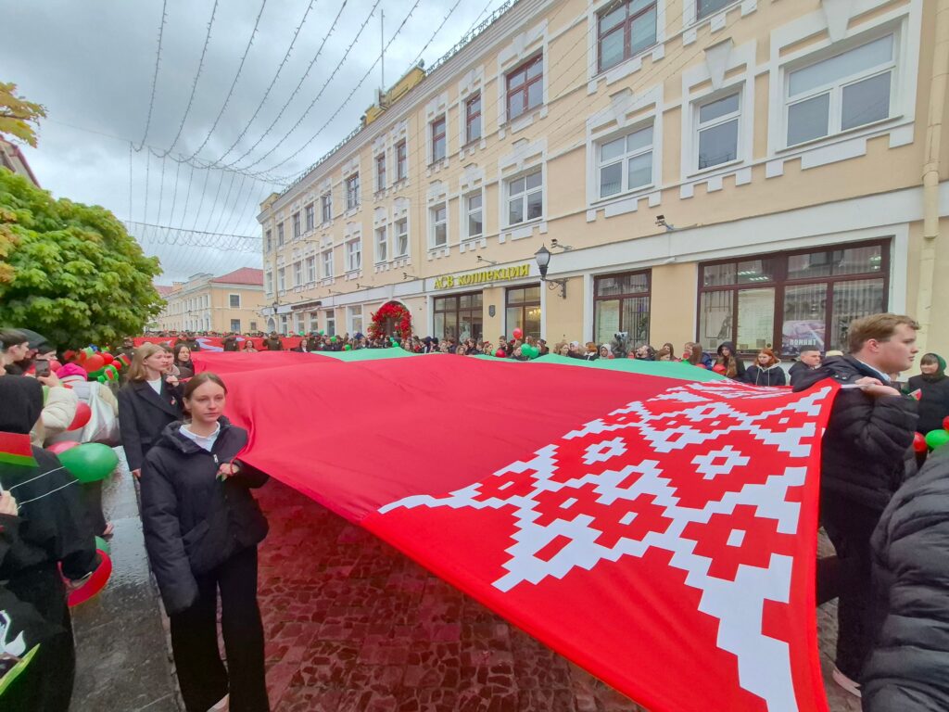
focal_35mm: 13
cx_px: 474
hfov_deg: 106.2
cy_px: 356
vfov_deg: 89.9
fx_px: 356
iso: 64
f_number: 2.2
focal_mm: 1.74
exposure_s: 1/488
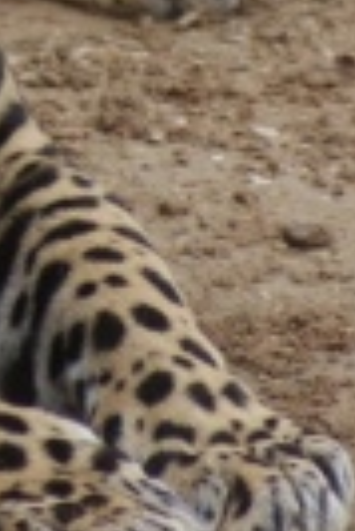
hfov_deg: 0.7
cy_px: -269
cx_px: -379
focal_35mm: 2079
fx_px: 30670
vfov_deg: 1.0
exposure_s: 1/250
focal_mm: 300
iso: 400
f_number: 5.6
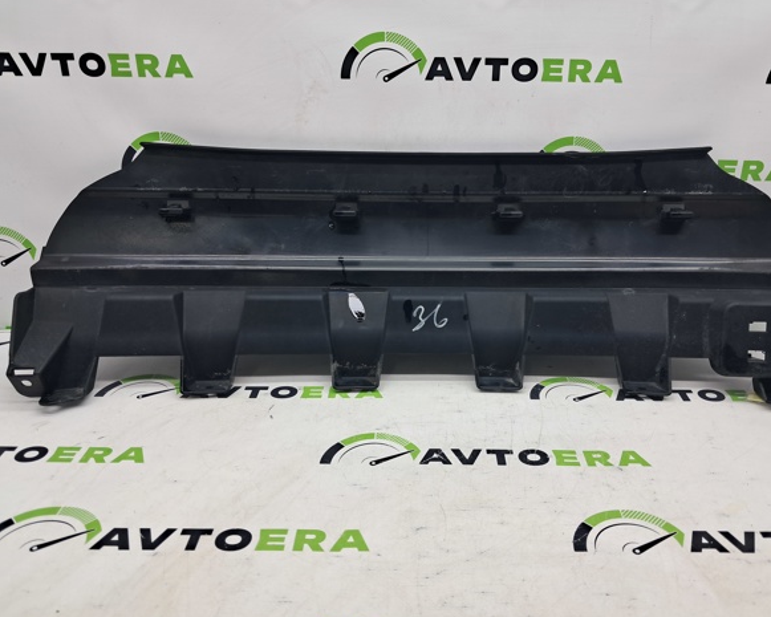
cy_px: 311
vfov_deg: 50.0
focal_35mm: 29
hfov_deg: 60.3
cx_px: 422
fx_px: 662
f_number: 1.8
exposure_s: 1/50
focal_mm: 4
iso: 50
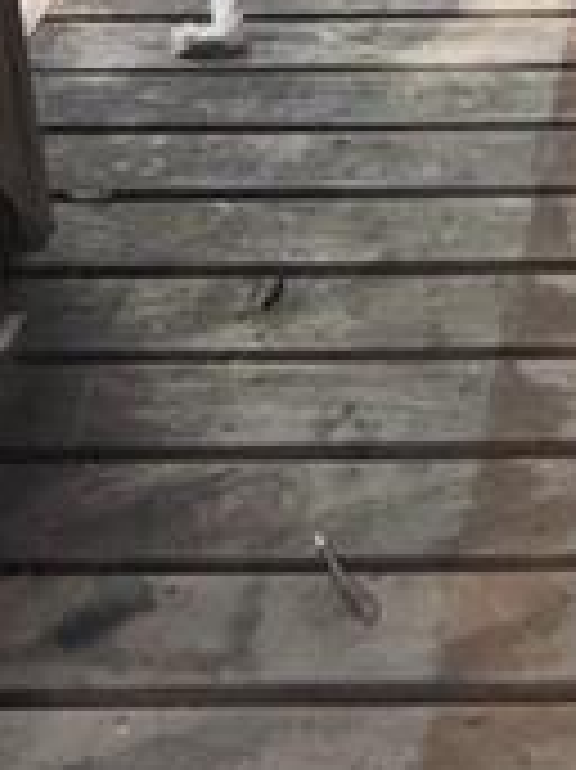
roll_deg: -1.0
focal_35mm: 63
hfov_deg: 20.8
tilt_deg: -14.1
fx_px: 1399
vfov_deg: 20.5
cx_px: 783
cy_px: -648
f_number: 2.2
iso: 16
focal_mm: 2.22
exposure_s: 1/590
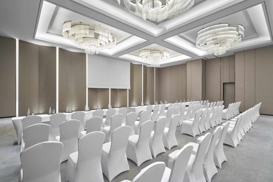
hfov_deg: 96.7
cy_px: 91
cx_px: 136
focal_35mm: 16
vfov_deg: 73.7
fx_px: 121
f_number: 9
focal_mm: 16
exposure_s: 1/3
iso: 250
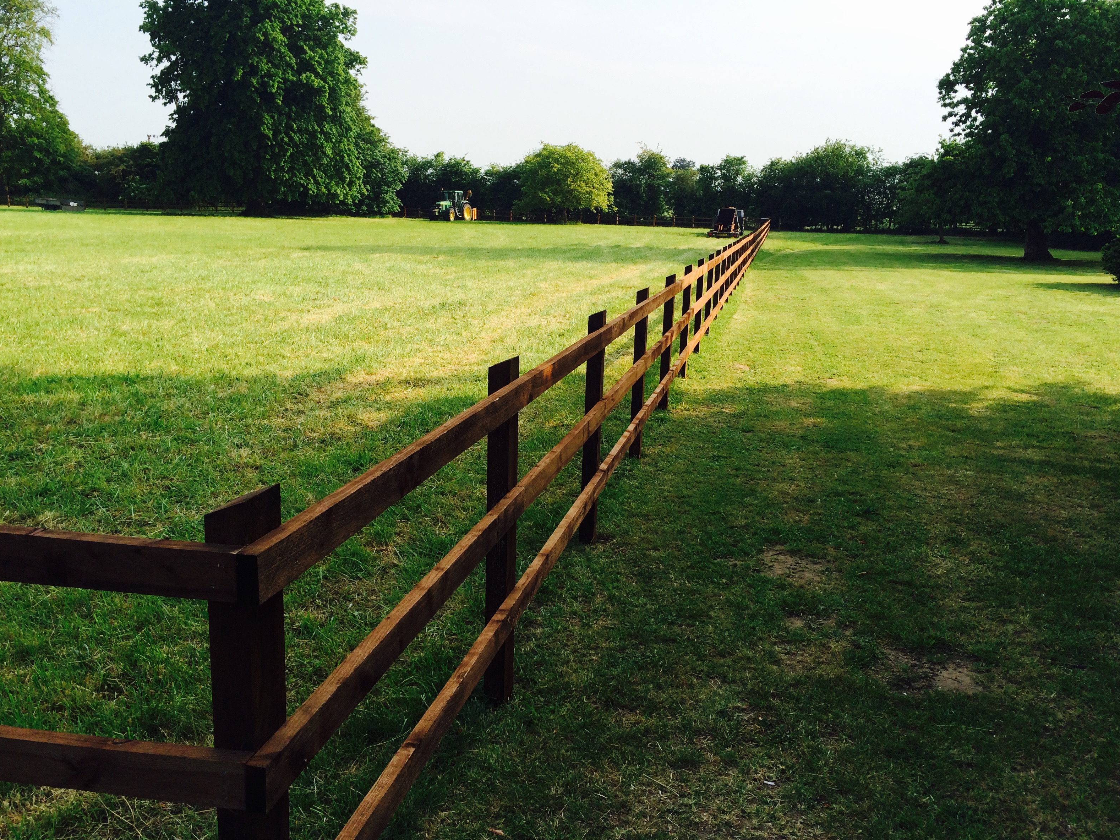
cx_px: 553
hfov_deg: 60.0
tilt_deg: -12.7
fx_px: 971
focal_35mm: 30
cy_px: 433
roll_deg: -2.8
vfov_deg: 46.8
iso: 32
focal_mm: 4.15
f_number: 2.2
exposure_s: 1/1053
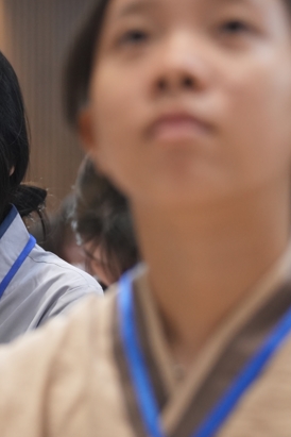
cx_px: 14
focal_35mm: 166
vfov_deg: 12.3
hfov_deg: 8.2
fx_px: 2013
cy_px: 340
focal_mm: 70
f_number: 2.8
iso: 2000
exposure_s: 1/200
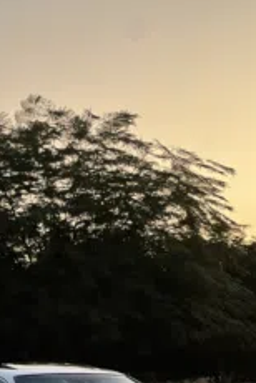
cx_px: 62
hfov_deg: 9.9
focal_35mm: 139
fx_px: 1478
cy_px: 331
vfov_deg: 14.6
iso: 320
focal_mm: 9
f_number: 2.8
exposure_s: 1/25
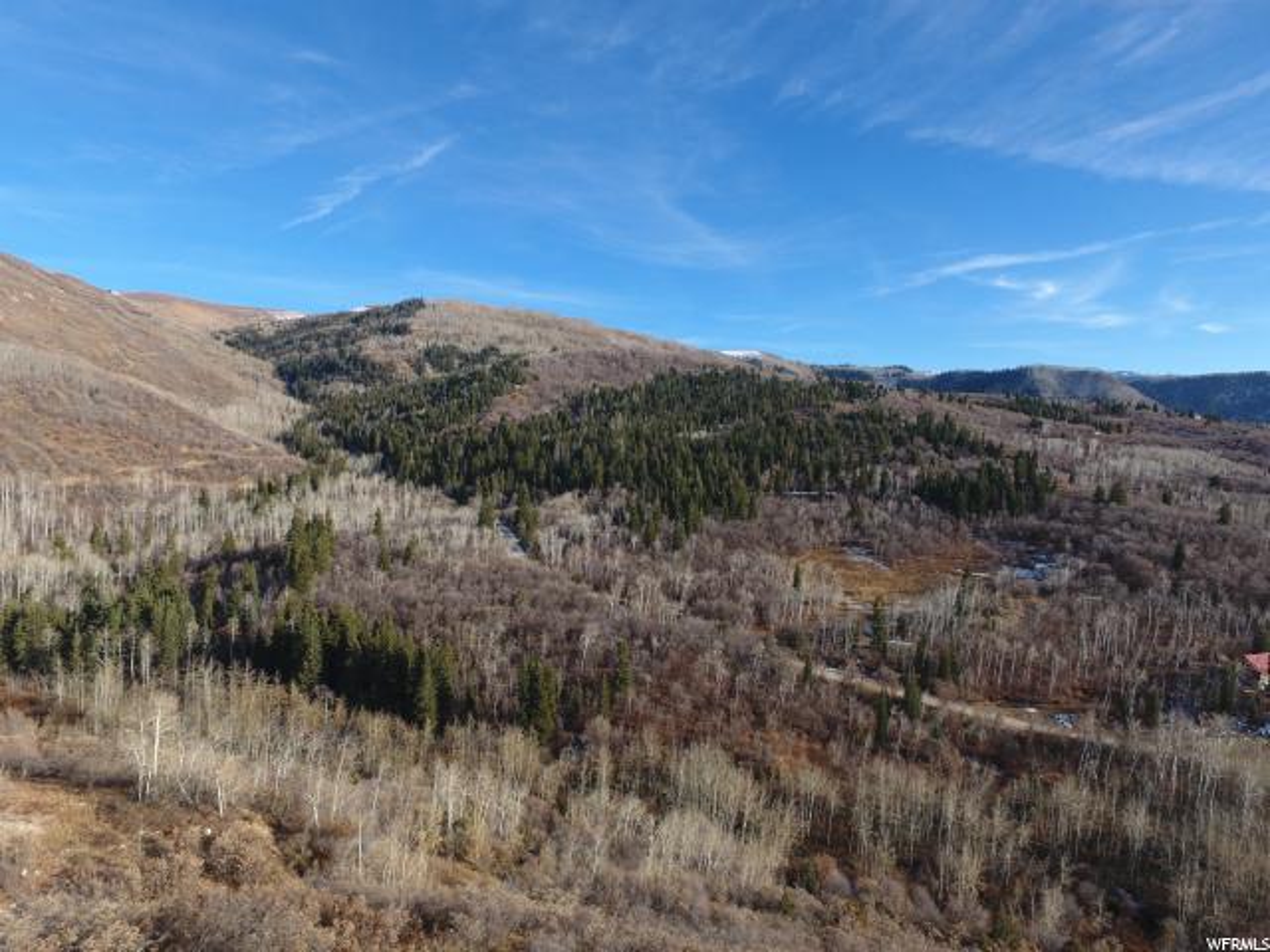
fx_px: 734
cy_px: 476
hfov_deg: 81.7
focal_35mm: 20
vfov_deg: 66.0
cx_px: 635
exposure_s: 1/488
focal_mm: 3.61
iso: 100
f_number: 2.8
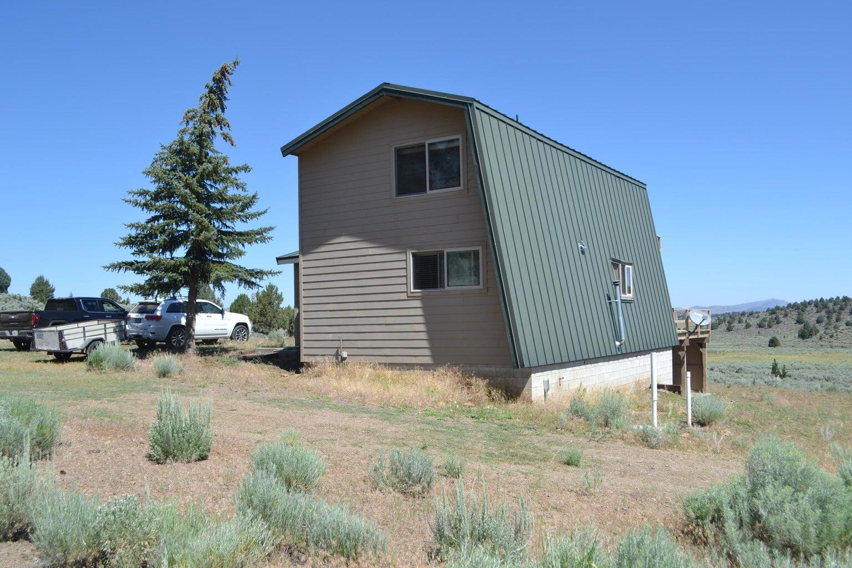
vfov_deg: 43.6
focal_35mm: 30
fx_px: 710
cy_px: 284
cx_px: 426
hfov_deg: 61.9
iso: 100
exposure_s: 1/200
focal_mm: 20
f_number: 7.1
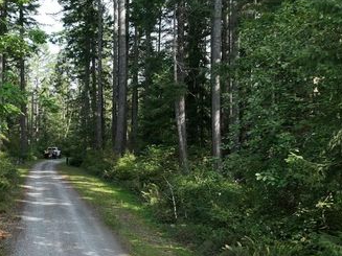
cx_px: 45
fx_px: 464
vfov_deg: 30.8
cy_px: 157
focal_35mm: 47
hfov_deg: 38.1
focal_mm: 12.29
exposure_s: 1/320
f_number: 2.8
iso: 130
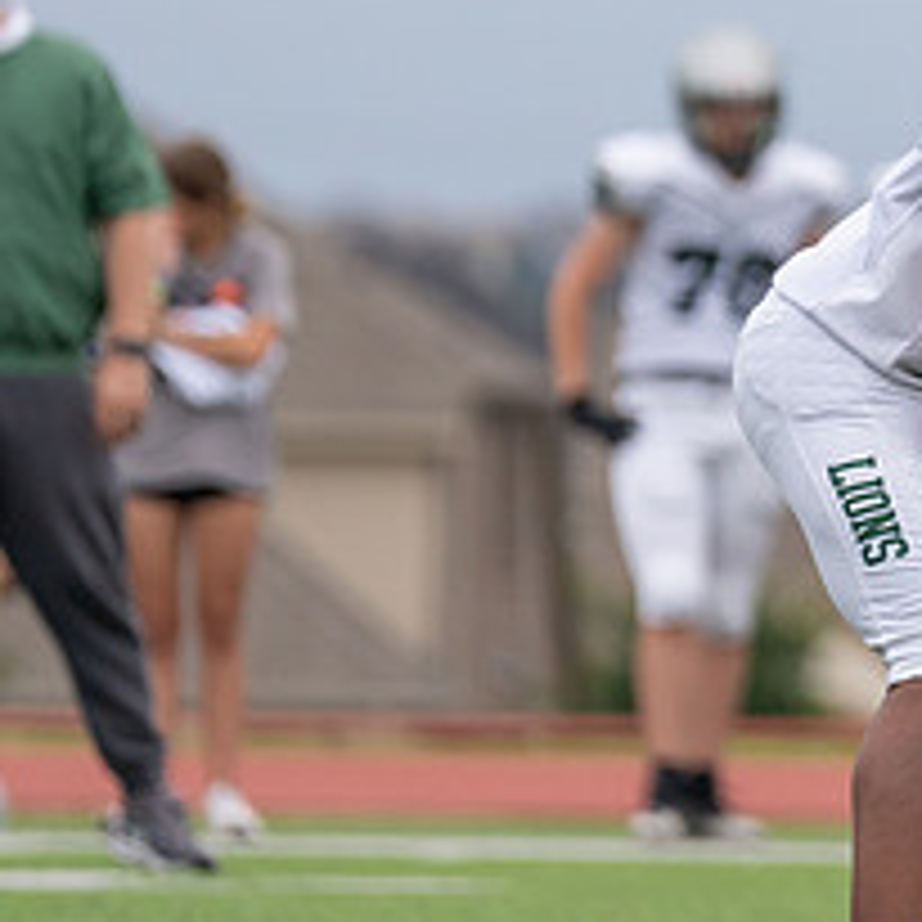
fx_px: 23746
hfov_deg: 2.2
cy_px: 30
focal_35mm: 788
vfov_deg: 2.2
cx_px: 1445
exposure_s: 1/1250
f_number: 2.8
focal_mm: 200
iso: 250
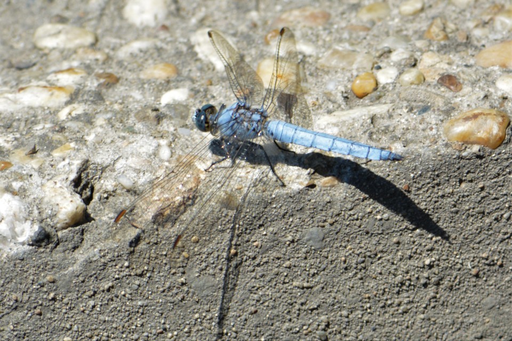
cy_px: 170
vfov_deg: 3.1
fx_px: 6399
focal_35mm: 450
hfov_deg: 4.6
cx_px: 256
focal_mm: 300
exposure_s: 1/160
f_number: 8
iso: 100
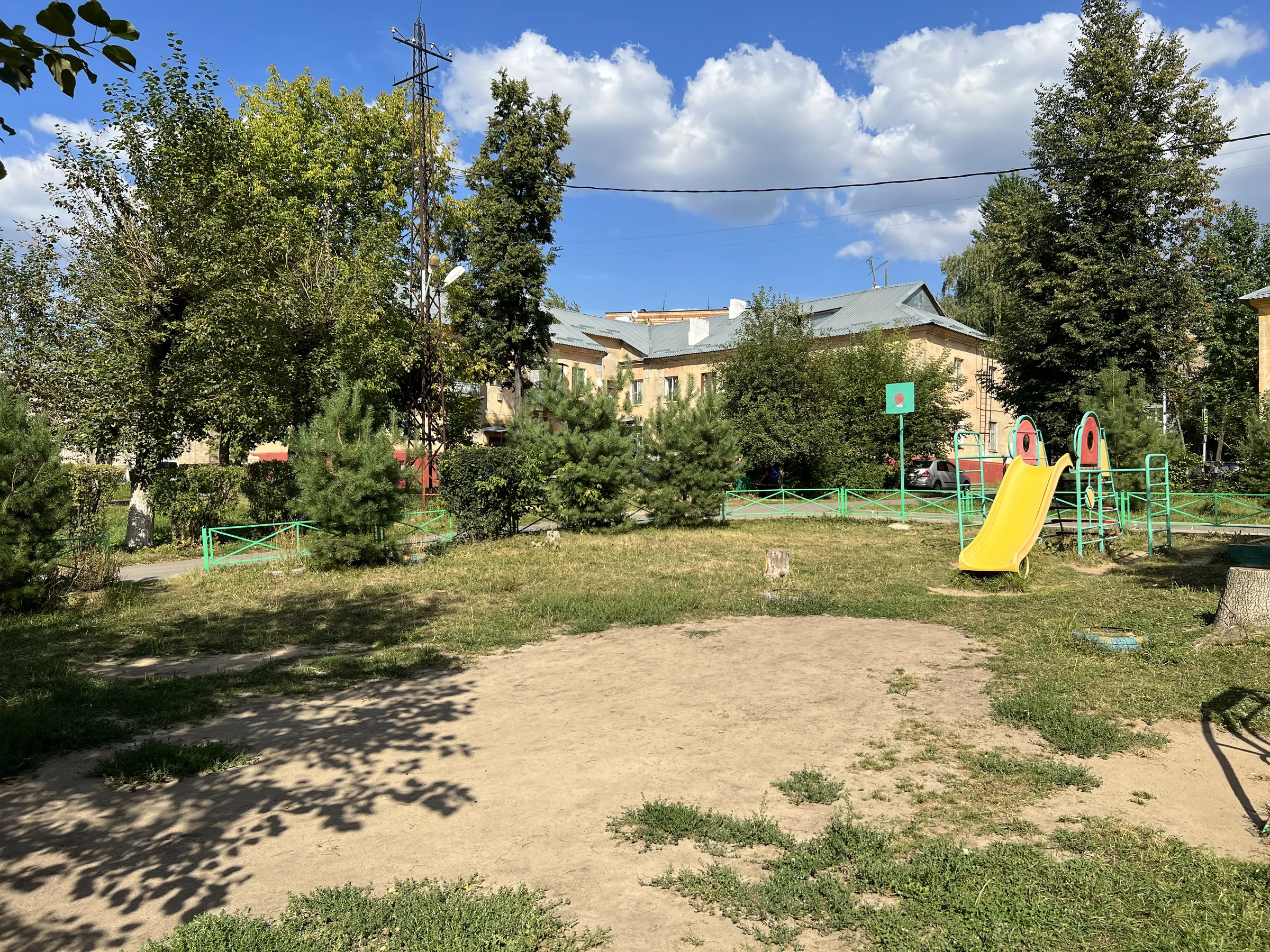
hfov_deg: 67.3
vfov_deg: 53.1
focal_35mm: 26
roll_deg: -1.0
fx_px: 954
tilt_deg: +1.1
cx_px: 635
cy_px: 476
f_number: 1.5
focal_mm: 5.7
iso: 50
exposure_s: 1/3968
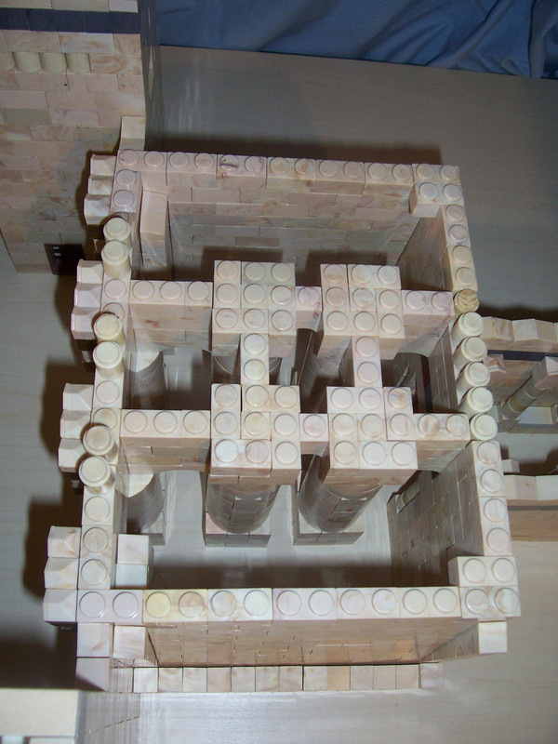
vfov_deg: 54.0
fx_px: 731
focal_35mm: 34
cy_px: 372
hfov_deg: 41.8
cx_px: 279
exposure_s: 1/60
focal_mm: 5.6
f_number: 2.7
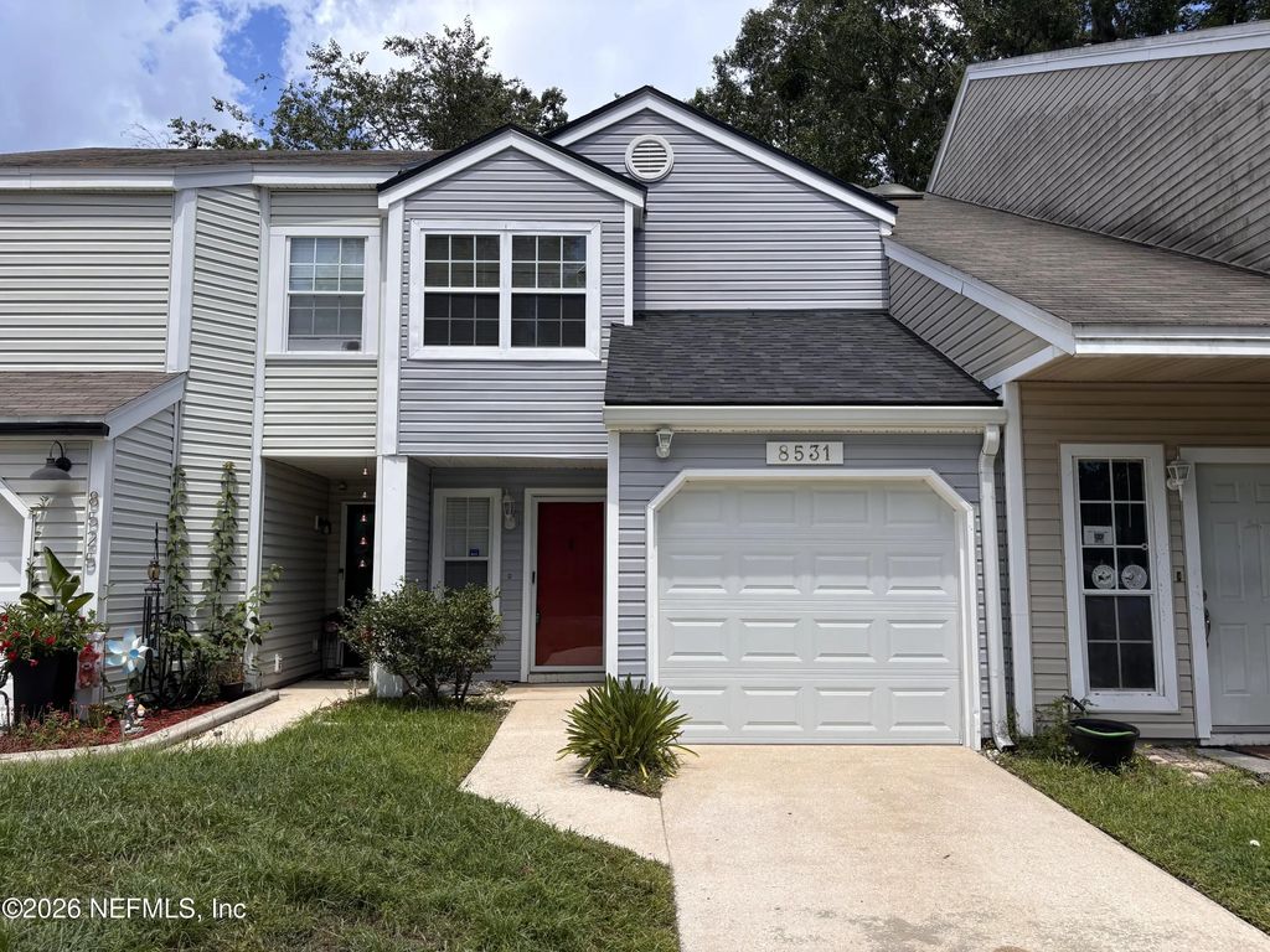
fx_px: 954
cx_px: 635
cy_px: 476
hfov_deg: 67.3
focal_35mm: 26
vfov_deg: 53.1
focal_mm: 5.96
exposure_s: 1/2710
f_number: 1.6
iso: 50
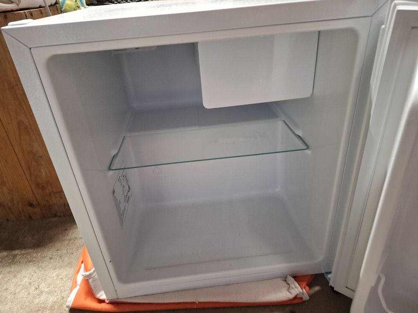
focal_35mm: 23
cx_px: 209
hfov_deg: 73.9
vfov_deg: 58.9
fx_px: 278
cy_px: 156
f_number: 1.8
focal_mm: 5.54
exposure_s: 1/33
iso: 320
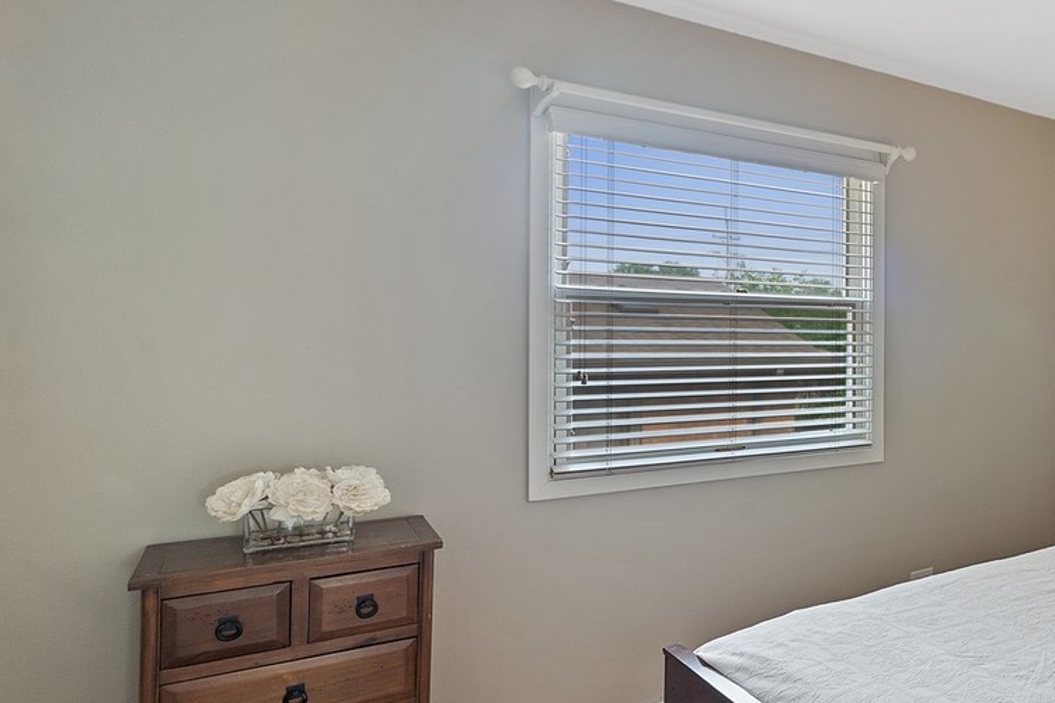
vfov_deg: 46.3
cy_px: 307
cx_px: 1060
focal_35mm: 28
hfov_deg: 51.9
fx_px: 820
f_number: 8
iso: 320
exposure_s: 1/4
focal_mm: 13
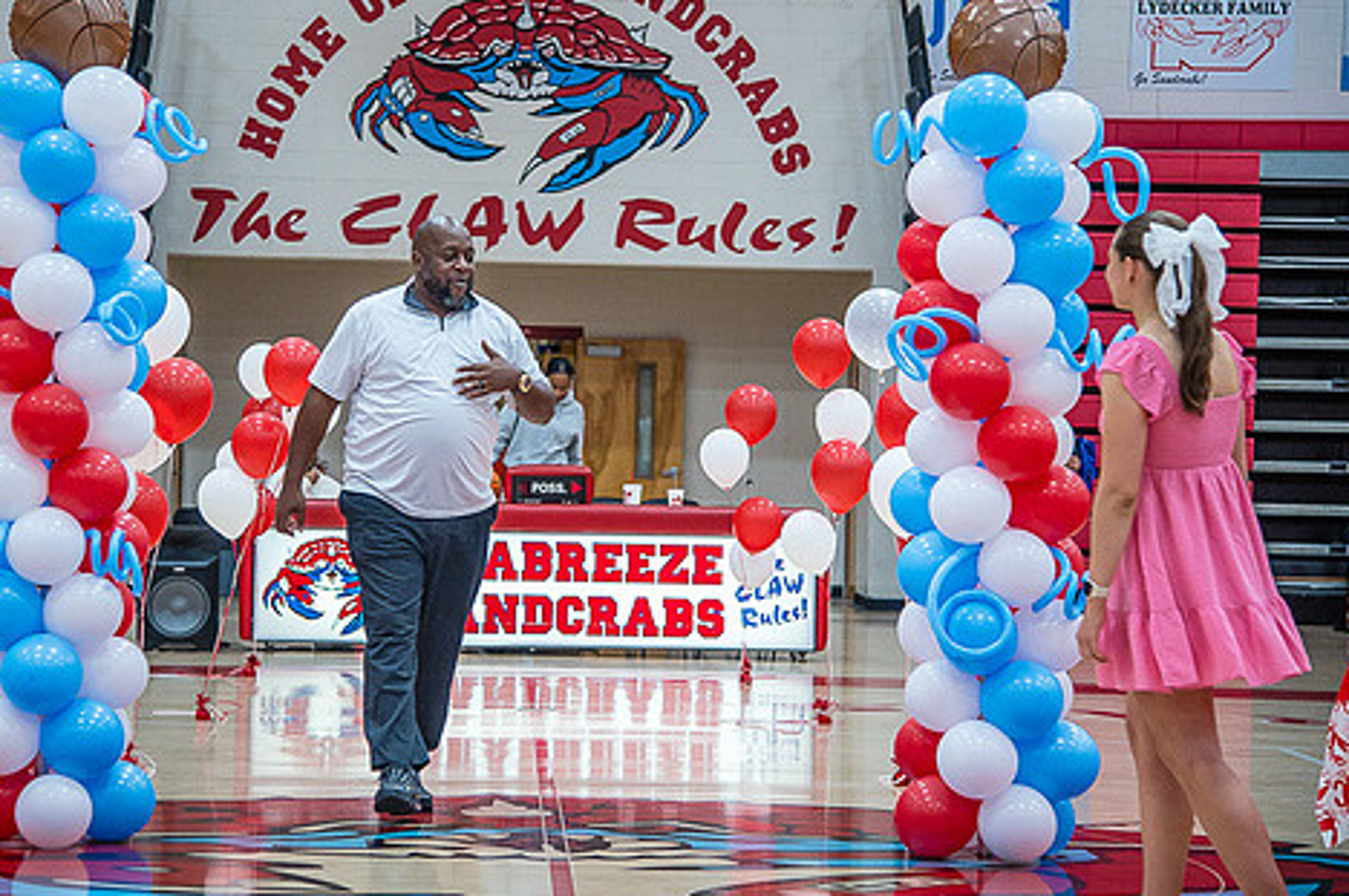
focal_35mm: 93
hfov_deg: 21.9
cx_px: 585
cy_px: 426
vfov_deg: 14.7
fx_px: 3481
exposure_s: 1/320
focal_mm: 75
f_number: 4
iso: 2000
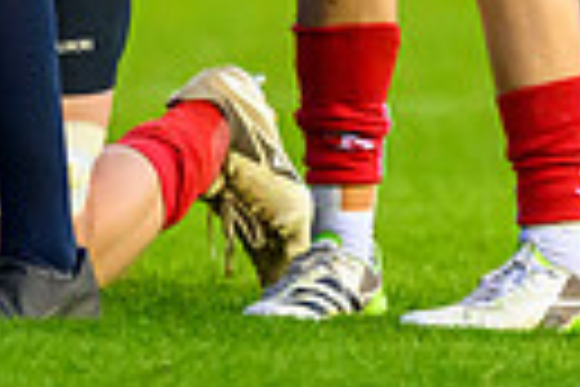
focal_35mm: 3648
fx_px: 58769
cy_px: -580
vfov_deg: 0.4
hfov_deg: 0.6
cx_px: -147
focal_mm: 560
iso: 8000
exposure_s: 1/1000
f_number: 4
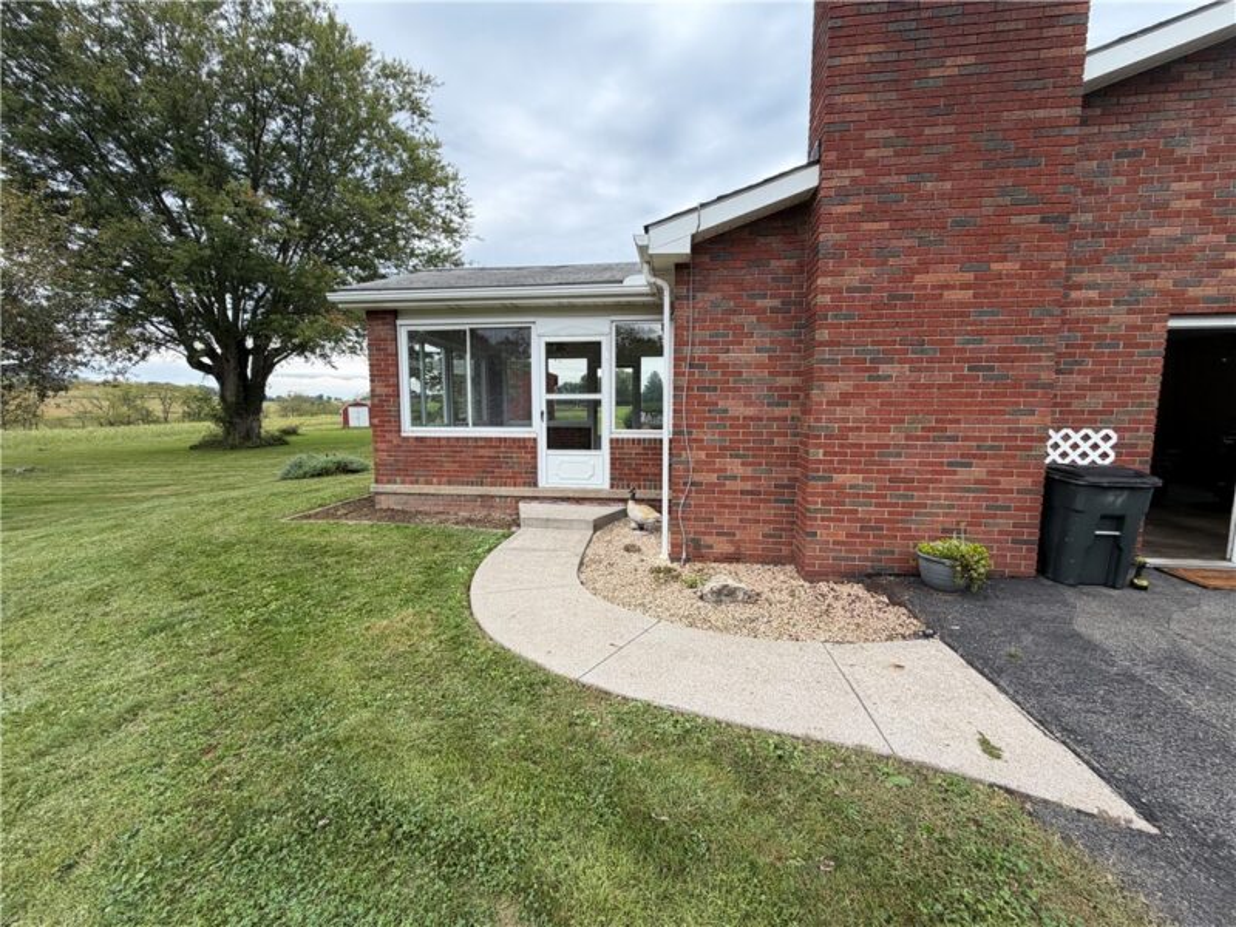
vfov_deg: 85.7
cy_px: 464
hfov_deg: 102.1
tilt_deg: -3.4
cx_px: 618
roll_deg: +0.5
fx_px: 500
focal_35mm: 14
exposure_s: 1/233
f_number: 2.2
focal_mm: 2.22
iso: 40
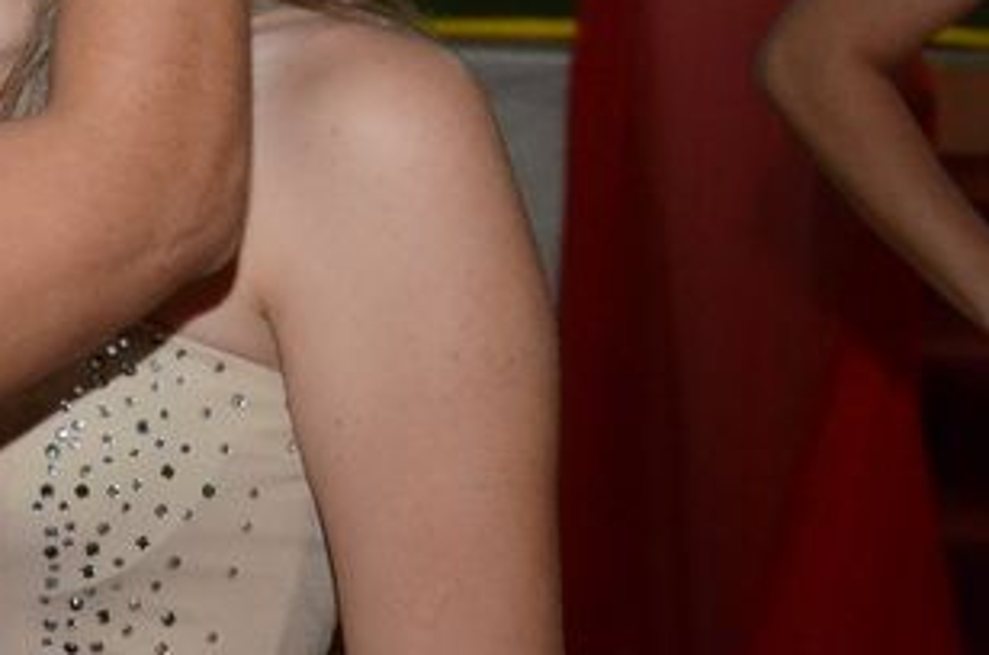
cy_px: -164
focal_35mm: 156
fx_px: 4277
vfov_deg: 8.6
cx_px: -260
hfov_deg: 12.8
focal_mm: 40
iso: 3200
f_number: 4.5
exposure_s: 1/100
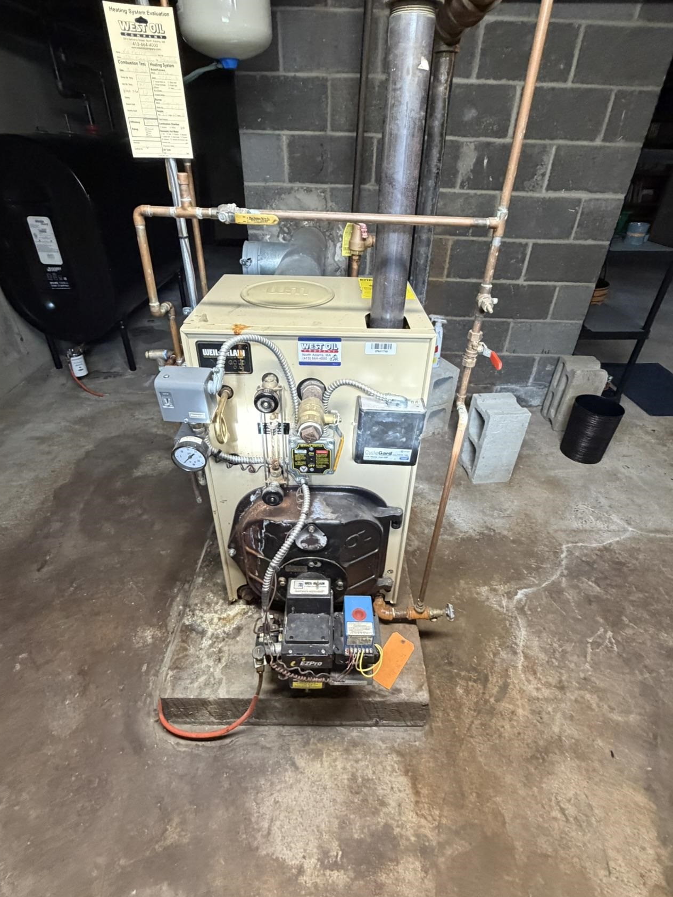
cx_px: 341
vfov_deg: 91.0
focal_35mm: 17
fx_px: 441
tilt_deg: -33.3
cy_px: 425
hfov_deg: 74.7
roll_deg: -3.2
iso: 500
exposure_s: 1/60
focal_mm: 2.22
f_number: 2.2
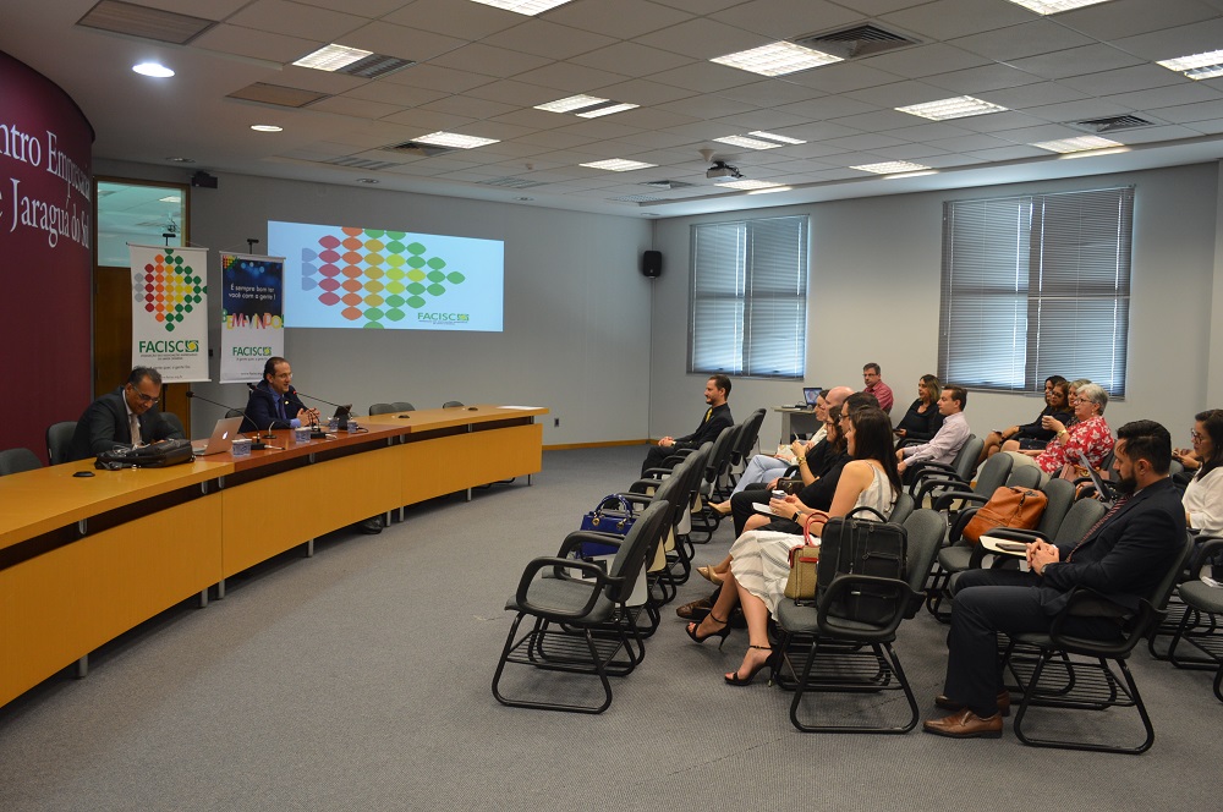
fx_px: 1018
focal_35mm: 30
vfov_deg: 43.5
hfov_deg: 62.0
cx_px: 612
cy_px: 406
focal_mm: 20
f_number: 3.5
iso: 400
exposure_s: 1/40
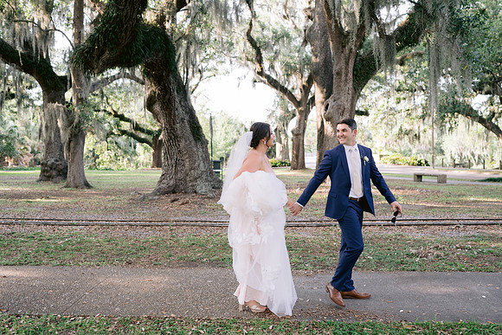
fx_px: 488
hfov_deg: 54.4
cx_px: 251
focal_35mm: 35
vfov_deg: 37.9
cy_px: 168
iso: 250
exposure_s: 1/250
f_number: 2.8
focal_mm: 35
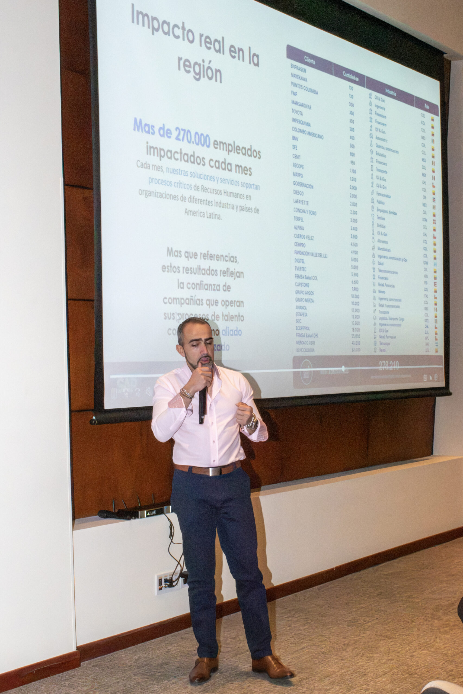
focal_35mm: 46
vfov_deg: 42.3
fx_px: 897
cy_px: 347
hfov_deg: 28.9
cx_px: 232
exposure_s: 1/125
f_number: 25
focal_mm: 31
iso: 25600
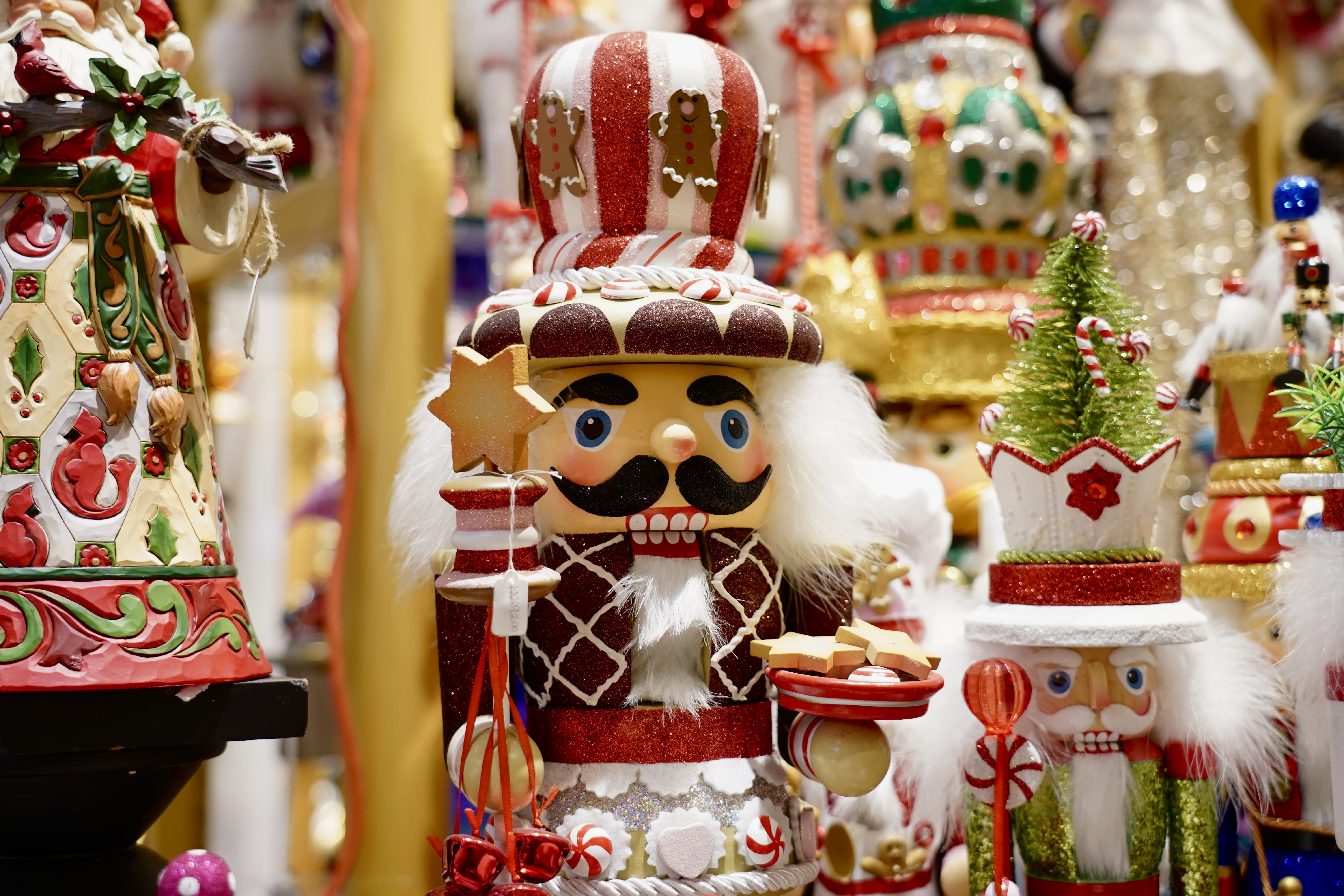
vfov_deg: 27.5
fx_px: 1829
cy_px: 448
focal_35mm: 49
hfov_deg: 40.3
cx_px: 672
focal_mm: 49
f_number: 4
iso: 1000
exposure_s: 1/50
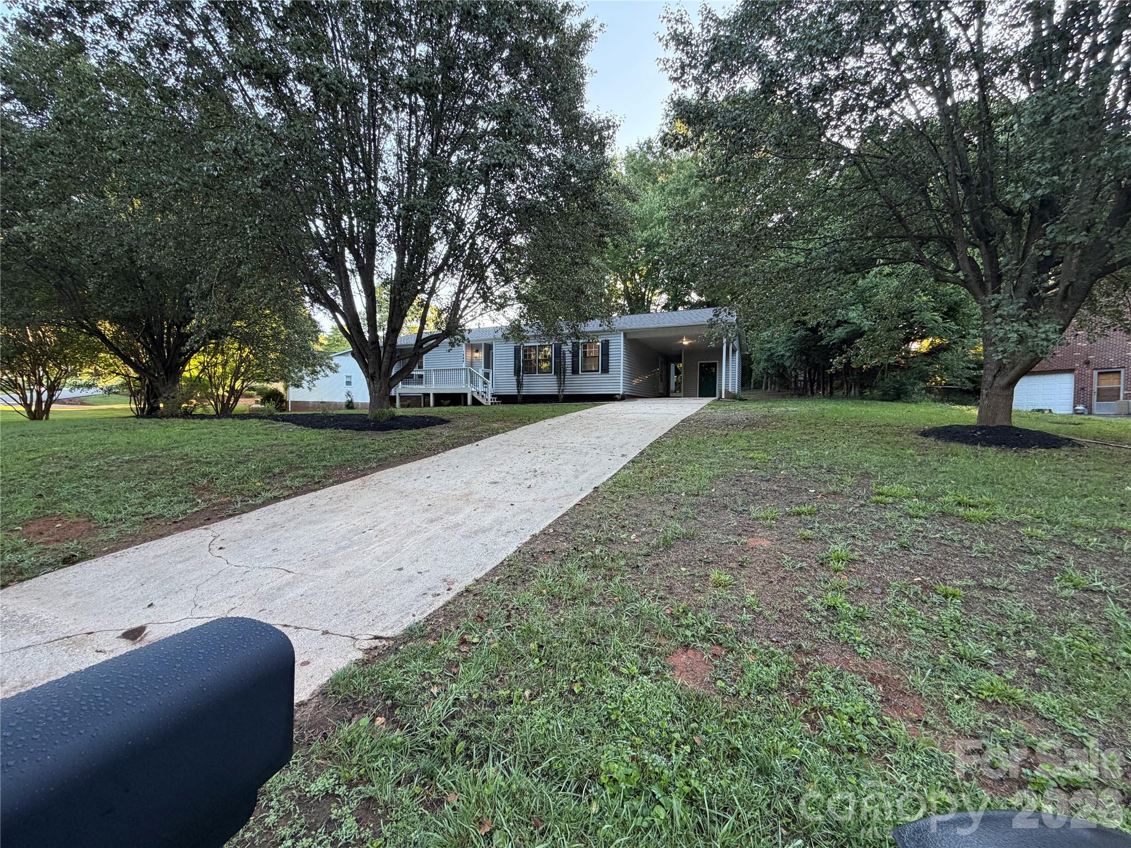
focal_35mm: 14
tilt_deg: -2.0
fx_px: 457
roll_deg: -0.4
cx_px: 566
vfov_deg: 85.7
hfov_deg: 102.1
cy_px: 424
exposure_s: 1/121
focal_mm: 2.22
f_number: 2.2
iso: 200
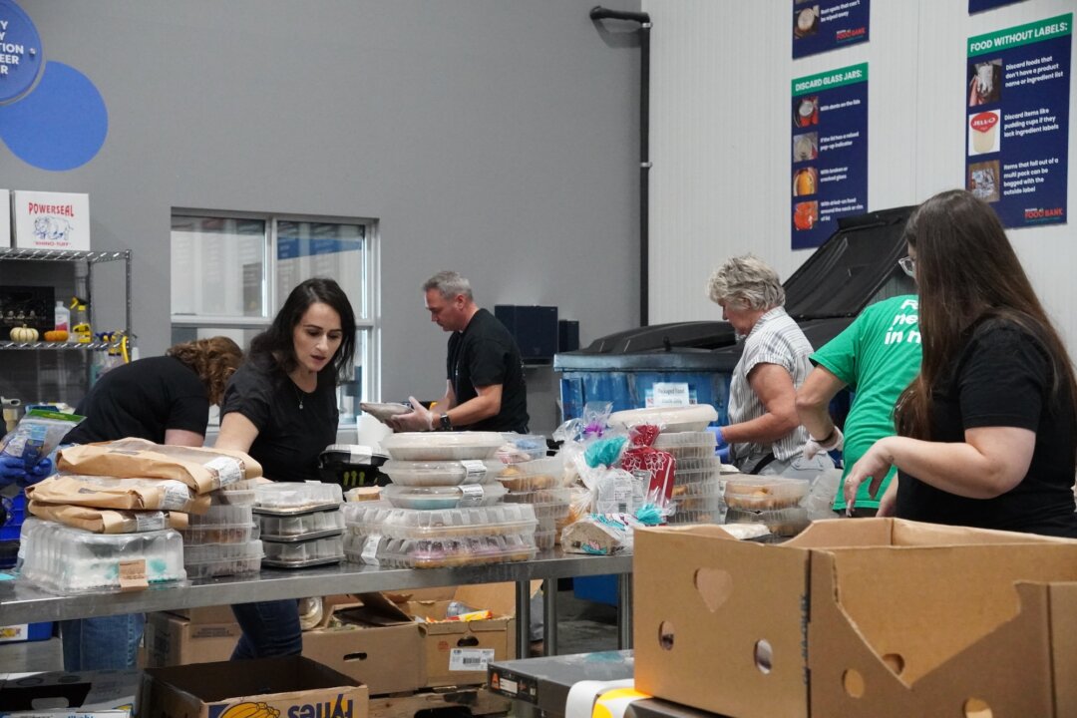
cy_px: 359
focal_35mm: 59
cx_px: 538
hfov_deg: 33.9
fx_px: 1768
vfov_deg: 23.0
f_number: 5
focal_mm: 39.4
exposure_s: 1/320
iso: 8000
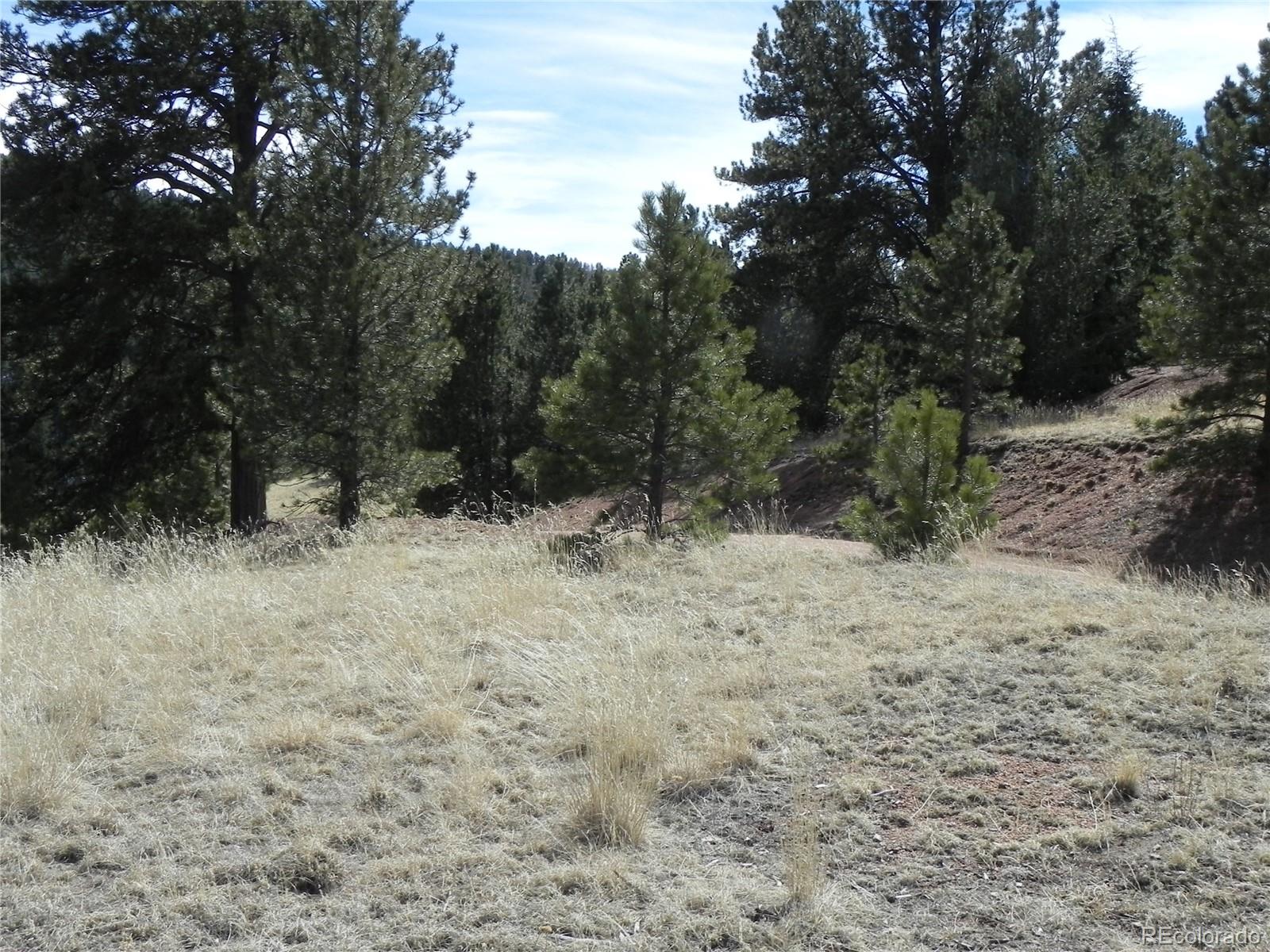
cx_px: 635
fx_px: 1688
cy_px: 476
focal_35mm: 46
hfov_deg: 41.2
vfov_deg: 31.5
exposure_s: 1/384
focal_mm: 8.2
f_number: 7.1
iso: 160
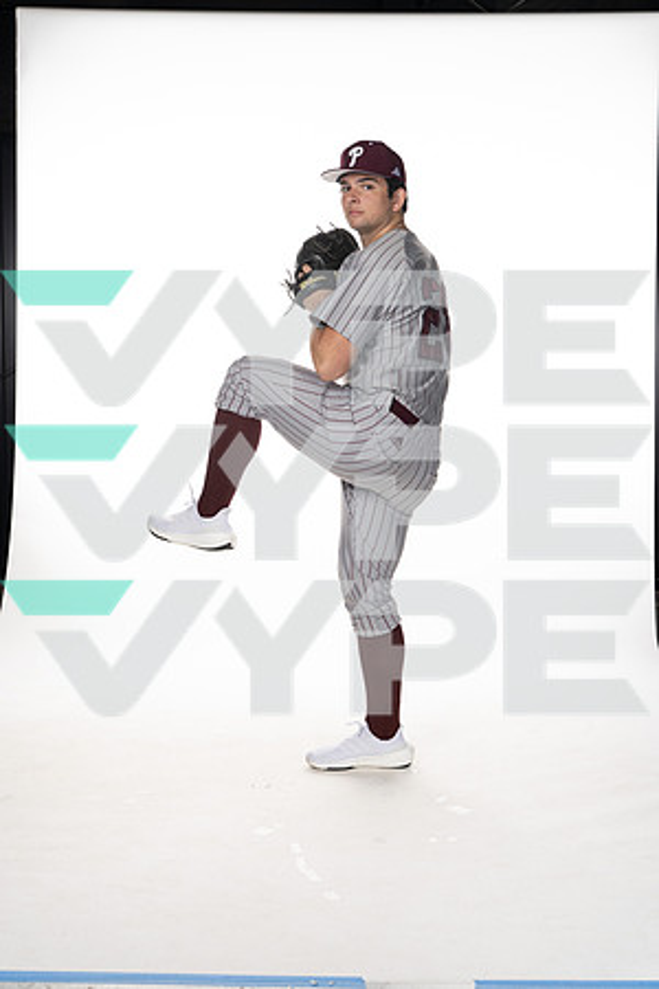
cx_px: 330
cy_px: 494
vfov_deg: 40.3
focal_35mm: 49
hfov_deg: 27.5
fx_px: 1345
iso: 400
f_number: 6.3
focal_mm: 49
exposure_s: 1/250
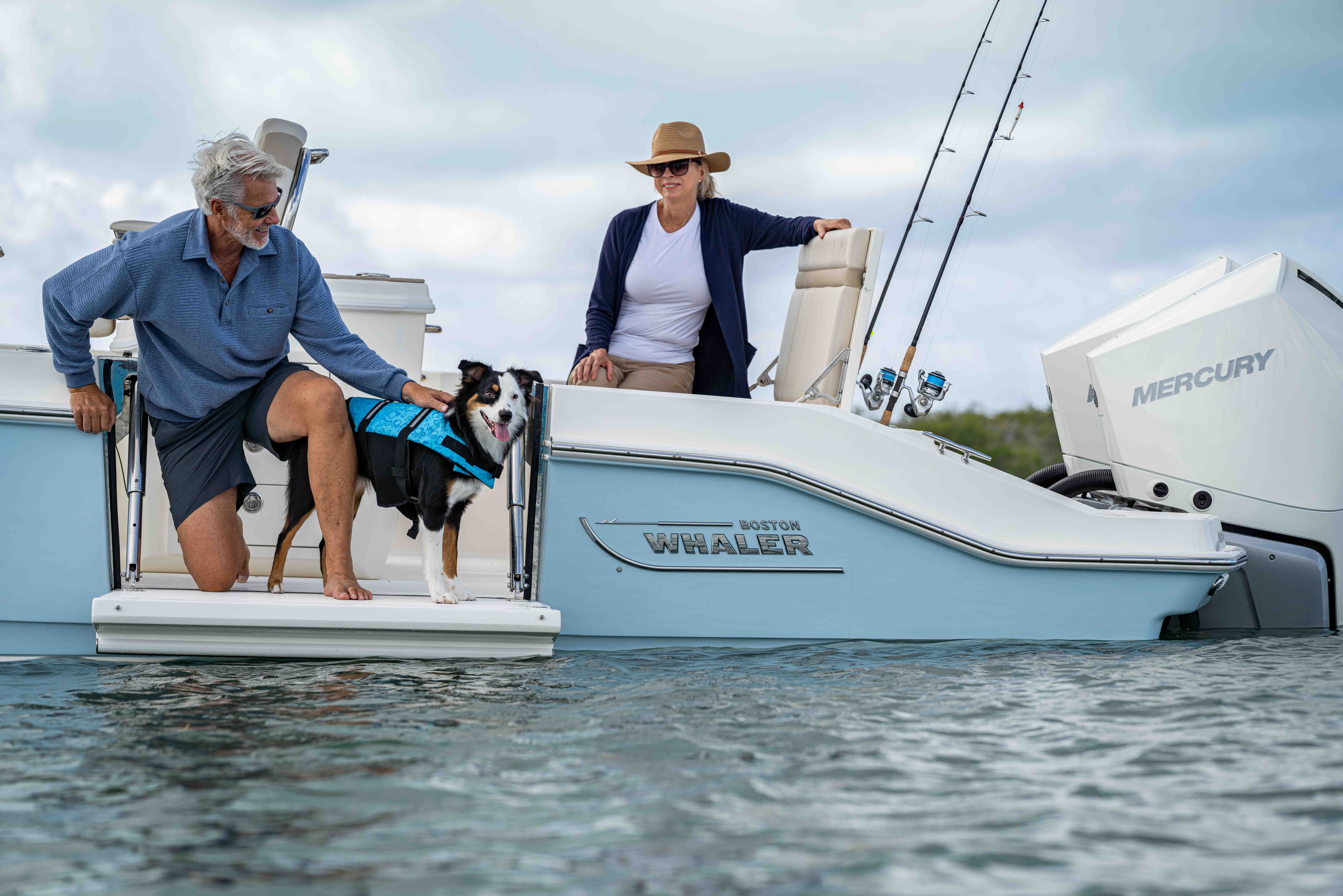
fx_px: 4514
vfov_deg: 11.3
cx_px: 672
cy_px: 448
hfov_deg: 16.9
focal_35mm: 121
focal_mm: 121
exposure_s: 1/800
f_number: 5
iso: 100
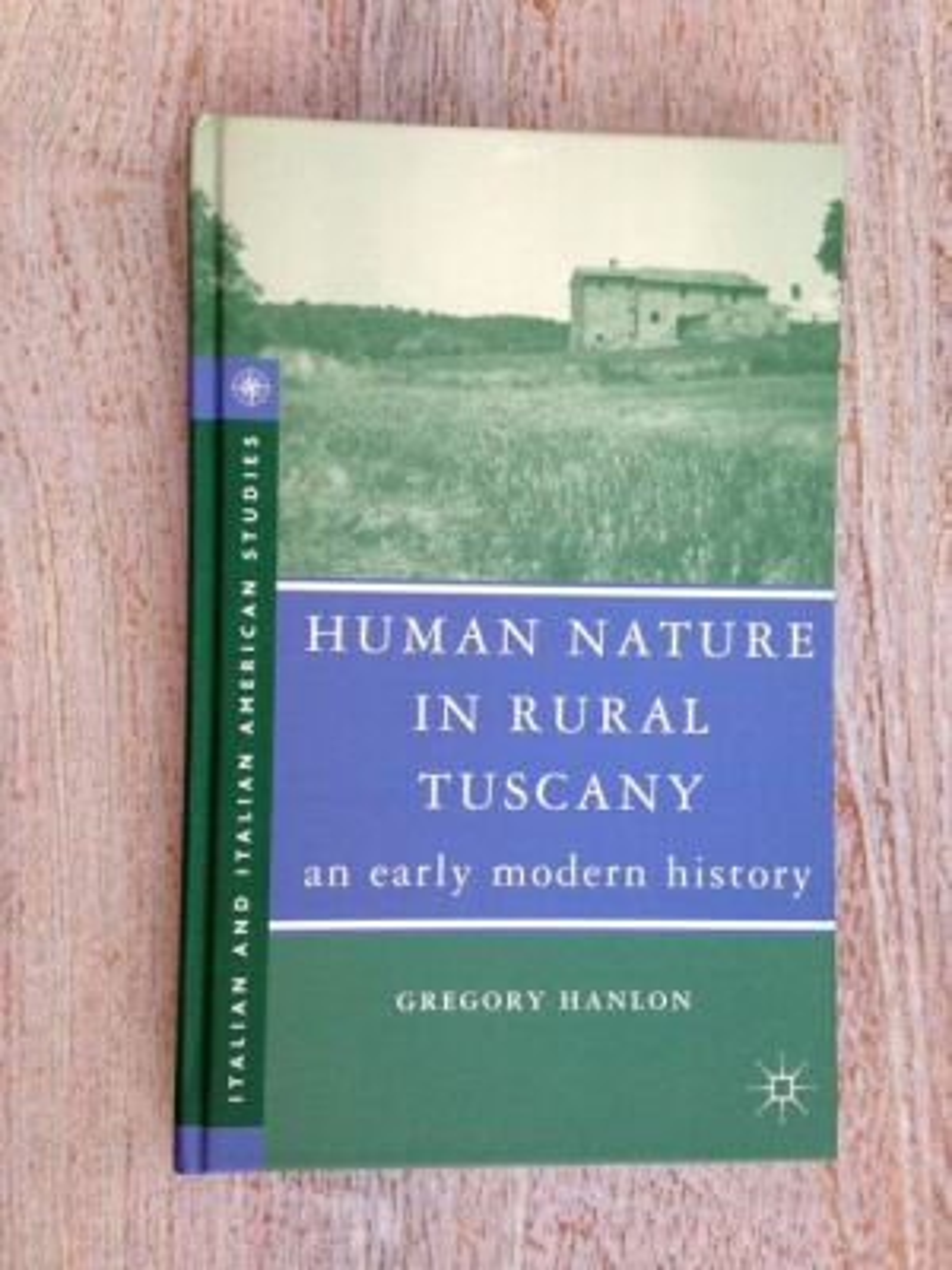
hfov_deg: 42.9
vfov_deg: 55.4
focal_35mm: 33
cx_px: 476
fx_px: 1210
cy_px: 635
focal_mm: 4.12
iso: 80
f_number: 2.4
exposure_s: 1/120
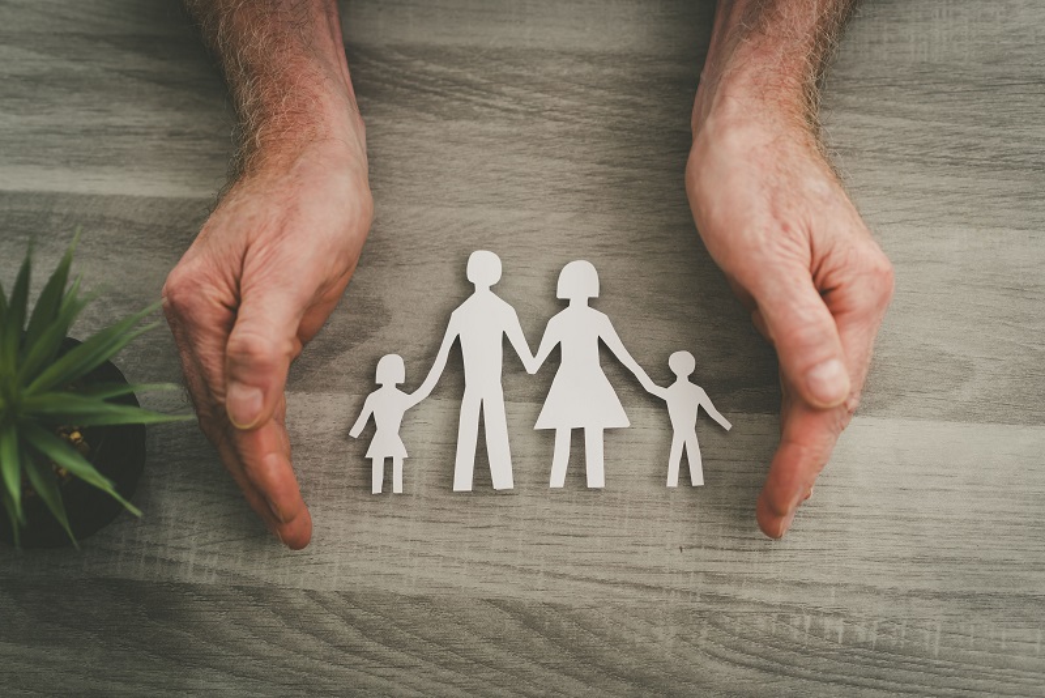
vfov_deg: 16.1
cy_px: 349
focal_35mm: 85
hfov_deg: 23.9
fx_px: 2468
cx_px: 522
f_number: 2.8
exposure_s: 1/200
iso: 250
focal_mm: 85
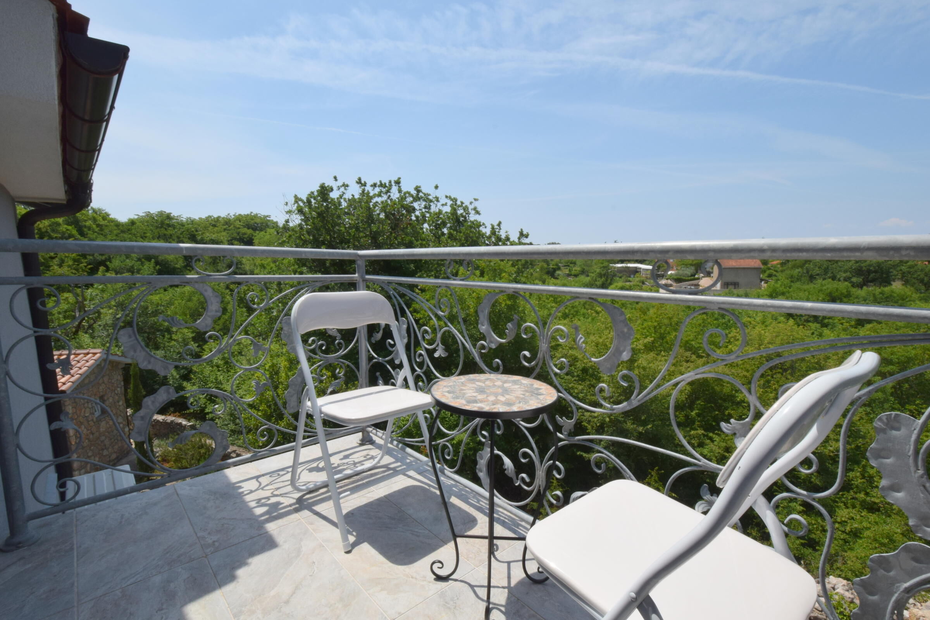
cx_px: 465
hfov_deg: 100.4
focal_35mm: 15
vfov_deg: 77.3
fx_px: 387
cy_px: 310
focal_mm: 10
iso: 400
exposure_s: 1/200
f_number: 22
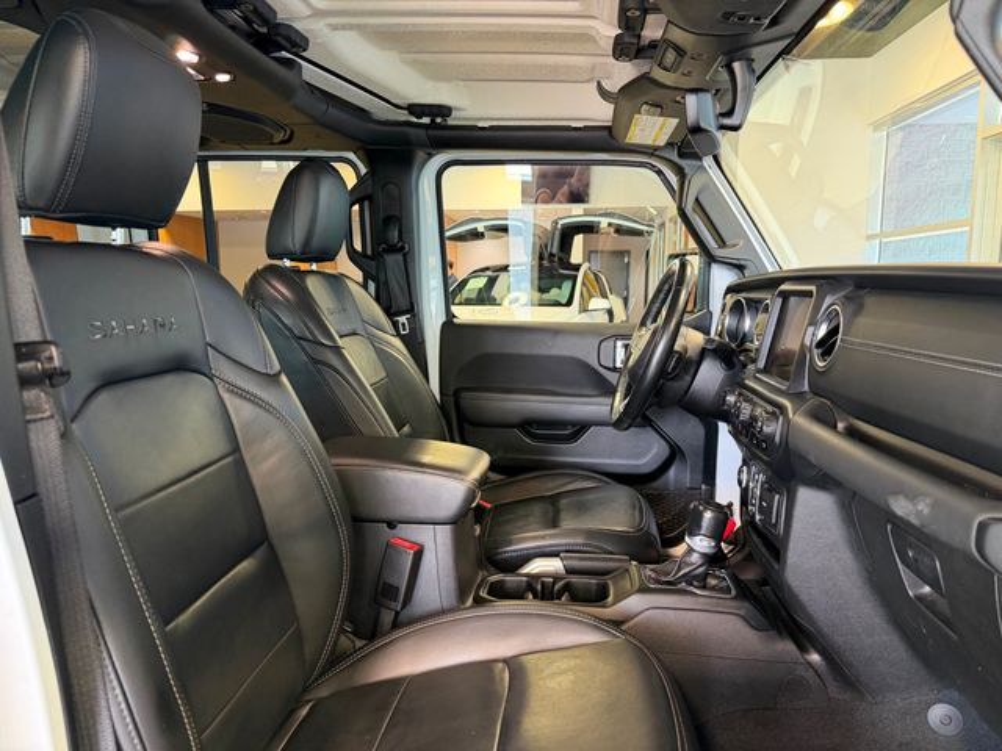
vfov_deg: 56.8
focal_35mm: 24
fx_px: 695
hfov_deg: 71.6
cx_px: 501
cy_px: 376
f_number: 1.78
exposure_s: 1/60
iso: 400
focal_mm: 6.76
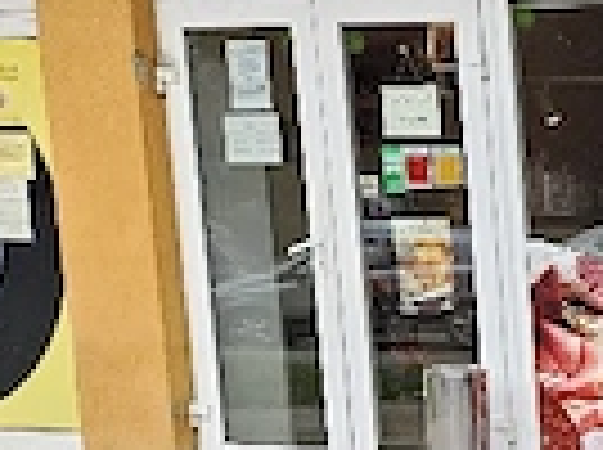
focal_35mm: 103
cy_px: 549
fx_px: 1791
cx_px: 1336
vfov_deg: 13.9
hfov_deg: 14.5
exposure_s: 1/161
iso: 25
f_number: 1.8
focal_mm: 5.4
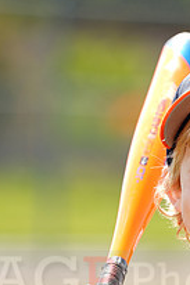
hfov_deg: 2.4
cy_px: 270
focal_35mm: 564
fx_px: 4472
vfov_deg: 3.7
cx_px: 230
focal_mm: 200
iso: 50
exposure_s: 1/250
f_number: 4
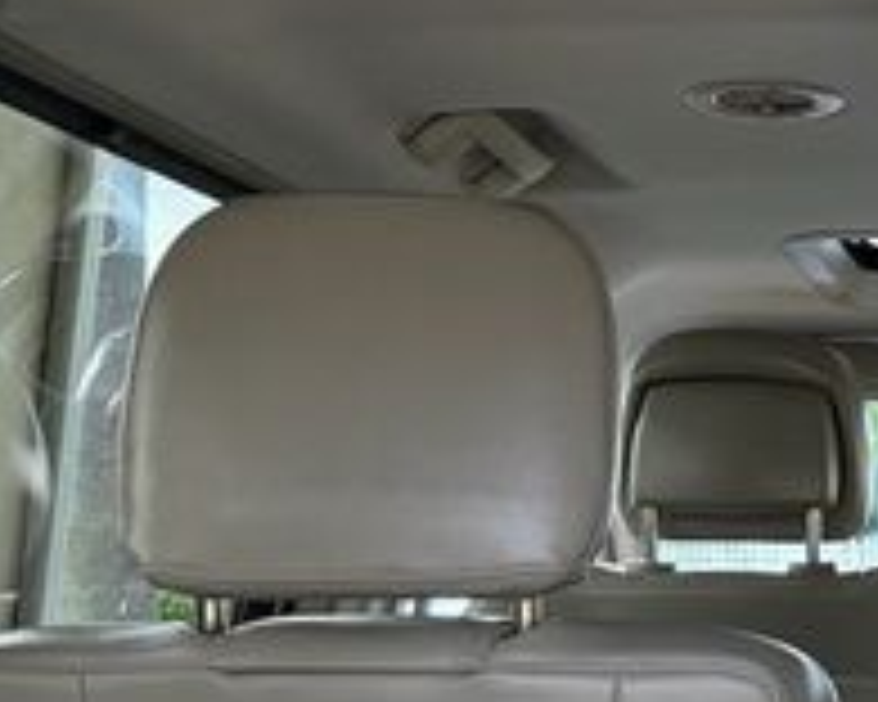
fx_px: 2001
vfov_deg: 19.8
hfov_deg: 21.2
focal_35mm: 77
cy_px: 477
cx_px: 1288
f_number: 1.78
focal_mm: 6.76
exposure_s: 1/192
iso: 200
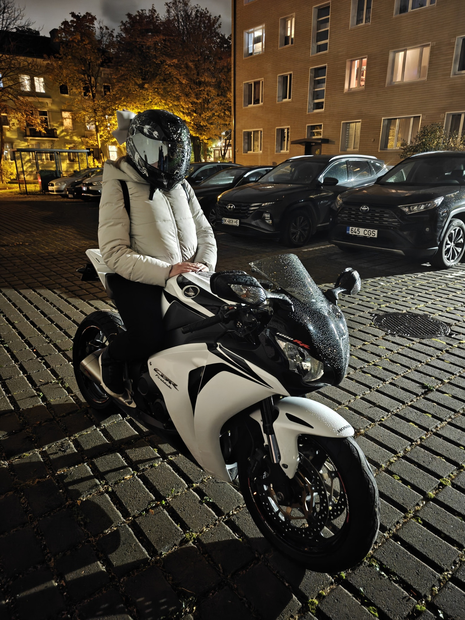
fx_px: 412
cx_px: 232
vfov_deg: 73.9
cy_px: 310
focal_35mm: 23
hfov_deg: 58.9
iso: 8000
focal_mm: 6.06
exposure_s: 1/6
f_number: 1.6
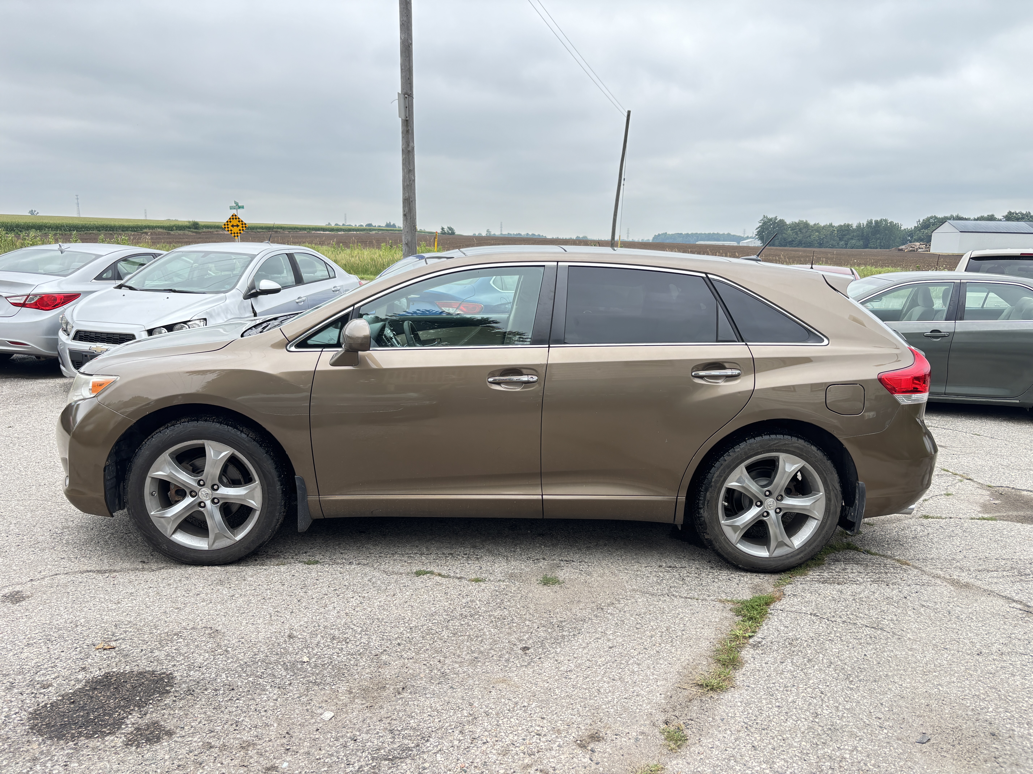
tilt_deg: -10.4
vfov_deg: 53.1
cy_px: 387
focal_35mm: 26
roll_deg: -0.6
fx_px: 776
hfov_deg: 67.3
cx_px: 516
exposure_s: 1/466
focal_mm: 5.96
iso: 50
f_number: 1.6
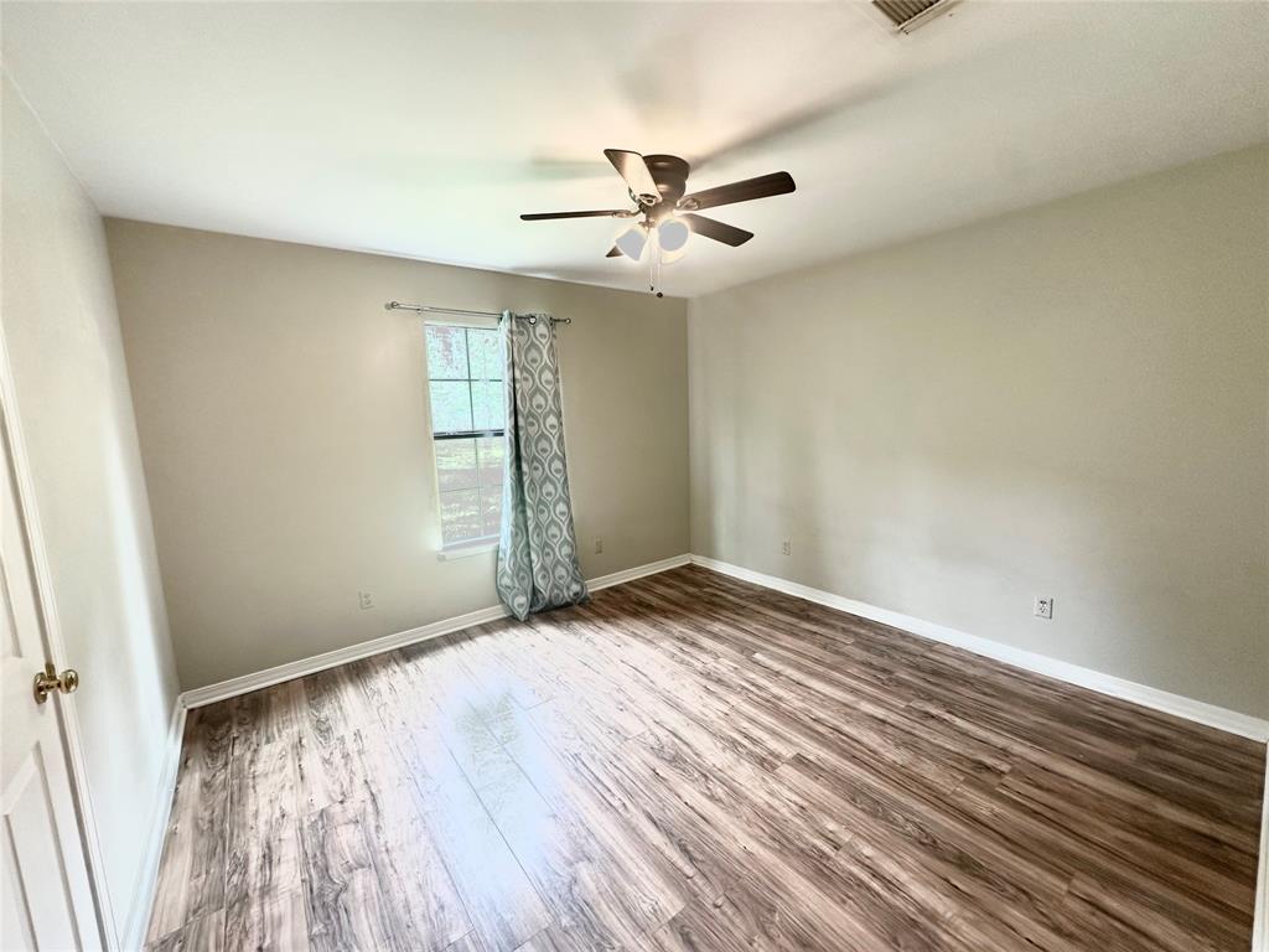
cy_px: 476
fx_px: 513
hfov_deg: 102.1
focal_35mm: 14
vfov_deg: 85.7
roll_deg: +2.0
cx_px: 634
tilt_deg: -7.3
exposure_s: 1/60
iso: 160
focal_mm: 2.22
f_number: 2.2
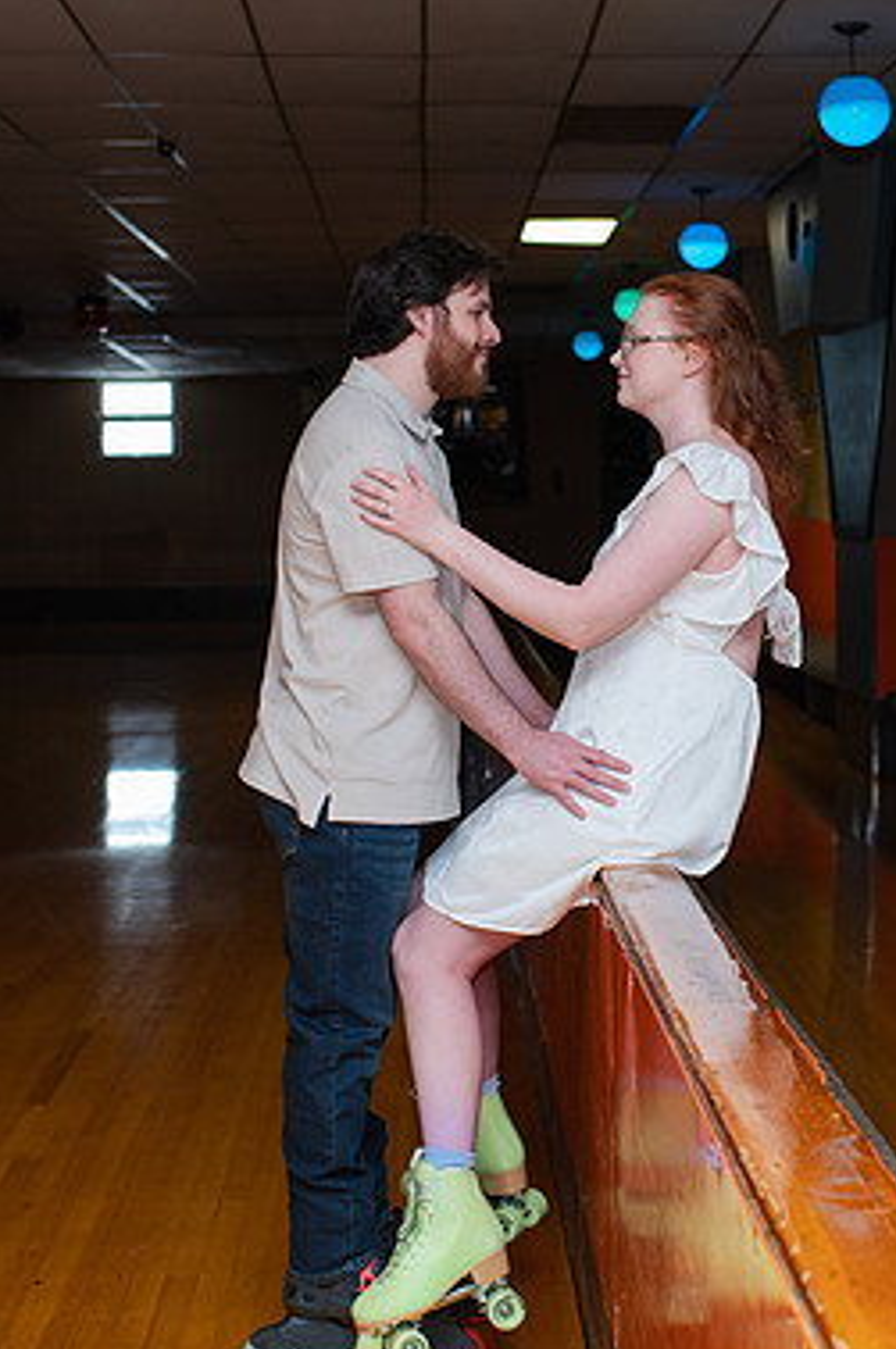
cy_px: 551
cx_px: 573
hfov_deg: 19.9
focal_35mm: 68
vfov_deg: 29.6
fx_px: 2545
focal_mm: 35
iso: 1000
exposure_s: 1/200
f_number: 3.2
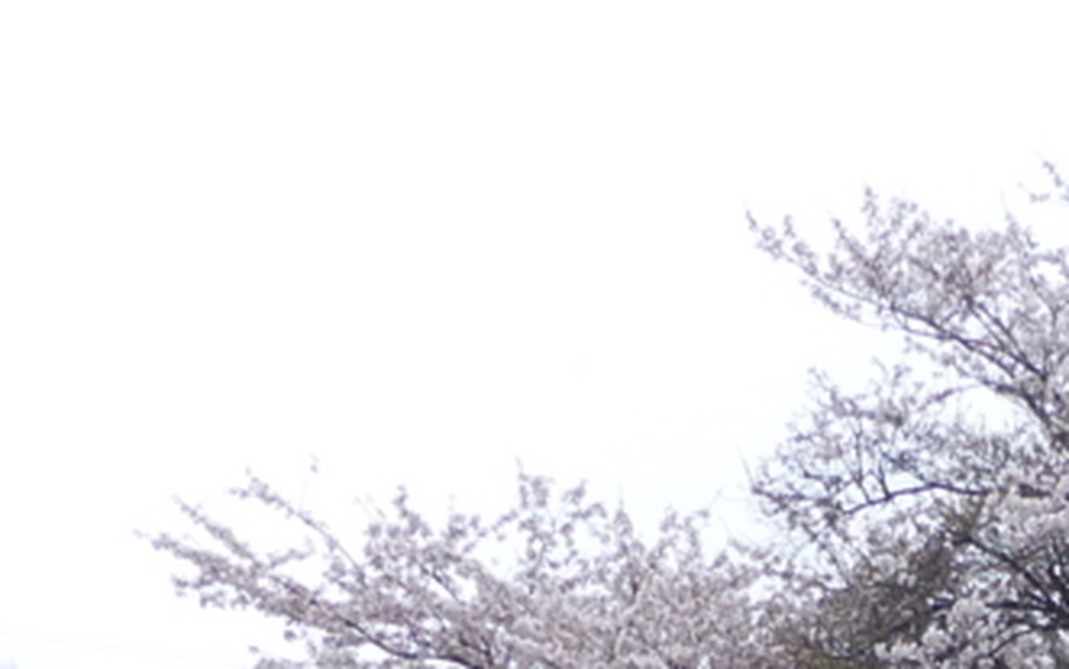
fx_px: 3584
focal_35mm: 123
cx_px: 1124
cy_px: 1215
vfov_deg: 10.1
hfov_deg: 16.5
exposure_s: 1/250
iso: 100
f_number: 4
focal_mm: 4.3
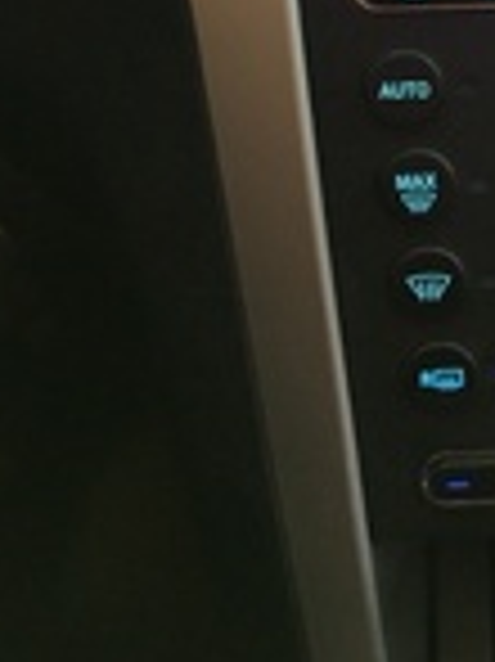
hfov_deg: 16.6
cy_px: -214
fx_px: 1547
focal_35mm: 81
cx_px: 731
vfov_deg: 21.6
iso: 241
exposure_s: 1/50
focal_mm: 4.75
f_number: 1.8
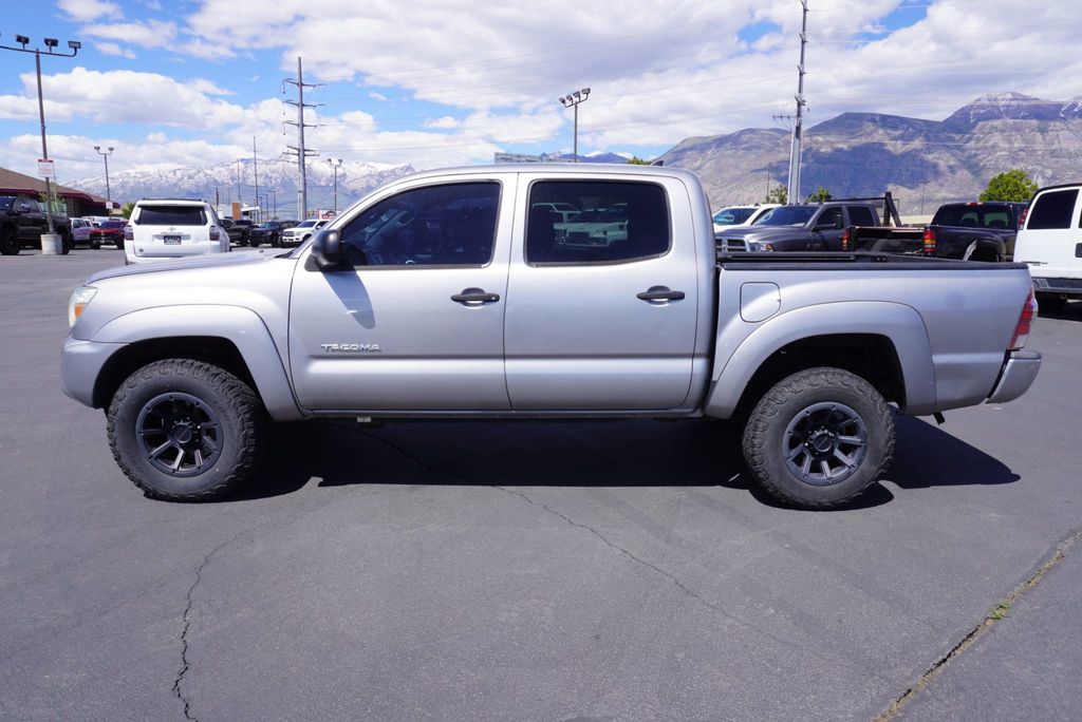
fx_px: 722
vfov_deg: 53.2
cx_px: 541
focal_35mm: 24
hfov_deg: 73.7
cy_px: 361
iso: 100
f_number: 10
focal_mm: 16
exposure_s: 1/160
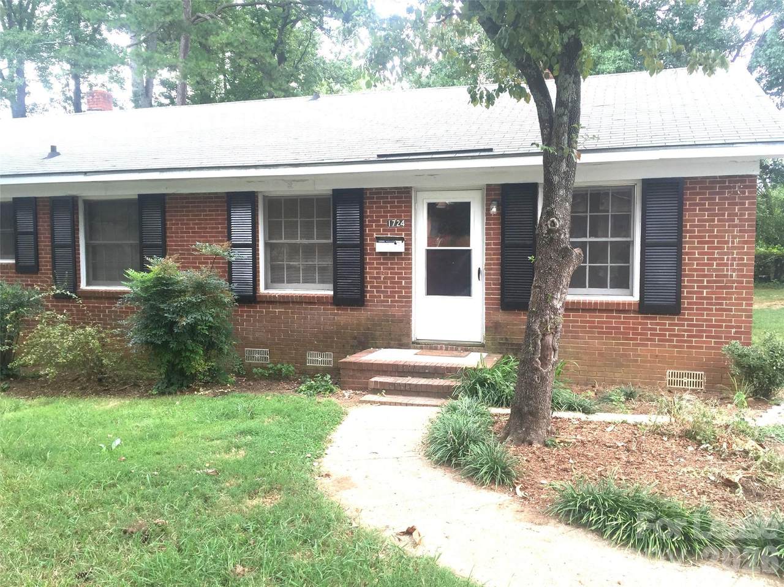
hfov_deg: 61.7
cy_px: 294
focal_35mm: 29
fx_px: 657
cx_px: 392
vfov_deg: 48.2
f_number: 2.2
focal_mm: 4.15
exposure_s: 1/120
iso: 32
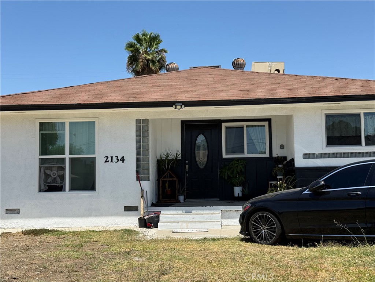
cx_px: 188
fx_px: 520
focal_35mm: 48
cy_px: 141
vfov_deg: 30.3
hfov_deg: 39.7
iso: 80
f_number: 1.78
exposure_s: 1/6024
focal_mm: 6.76
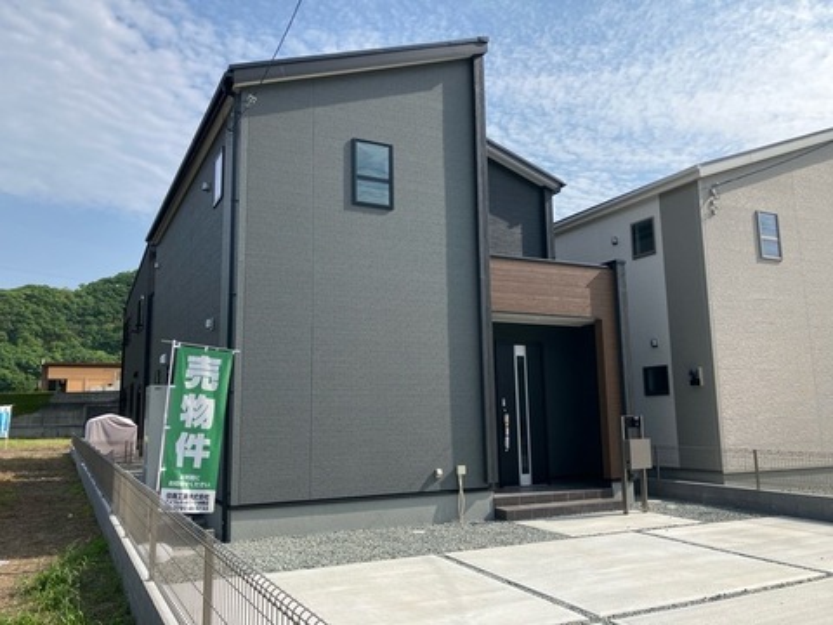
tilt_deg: +9.6
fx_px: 674
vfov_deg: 49.7
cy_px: 312
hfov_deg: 63.4
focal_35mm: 28
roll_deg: +1.4
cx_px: 416
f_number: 1.8
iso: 32
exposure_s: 1/2208
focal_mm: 3.99
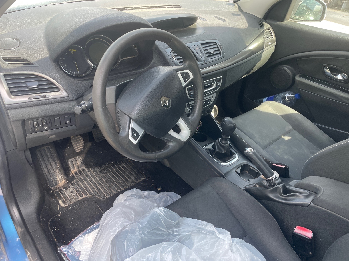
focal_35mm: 26
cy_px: 130
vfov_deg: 53.1
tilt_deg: -33.4
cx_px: 174
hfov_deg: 67.3
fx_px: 262
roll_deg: -6.4
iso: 64
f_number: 1.6
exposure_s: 1/121
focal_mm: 4.2
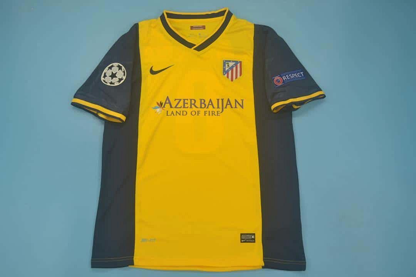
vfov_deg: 36.9
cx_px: 208
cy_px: 138
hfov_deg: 53.1
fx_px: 416
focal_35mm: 36
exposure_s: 1/100
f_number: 4
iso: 200
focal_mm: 24
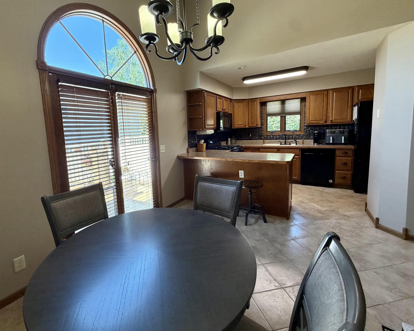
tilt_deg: -7.2
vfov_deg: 80.2
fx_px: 196
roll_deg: +2.6
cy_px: 151
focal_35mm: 16
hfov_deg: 92.7
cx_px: 184
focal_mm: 2.22
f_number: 2.2
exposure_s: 1/60
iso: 160
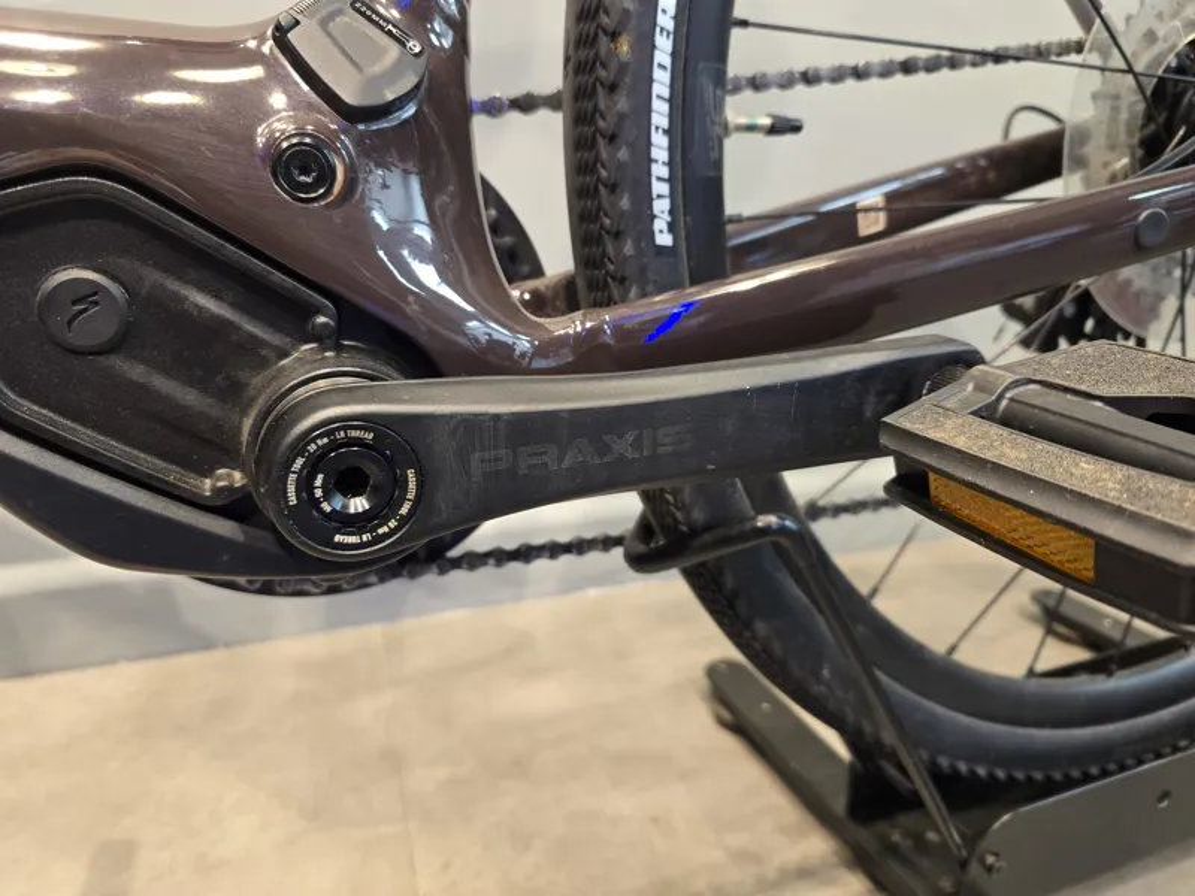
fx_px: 794
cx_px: 598
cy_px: 448
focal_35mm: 23
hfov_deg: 73.9
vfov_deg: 58.9
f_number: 1.7
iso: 250
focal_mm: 6.3
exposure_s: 1/50
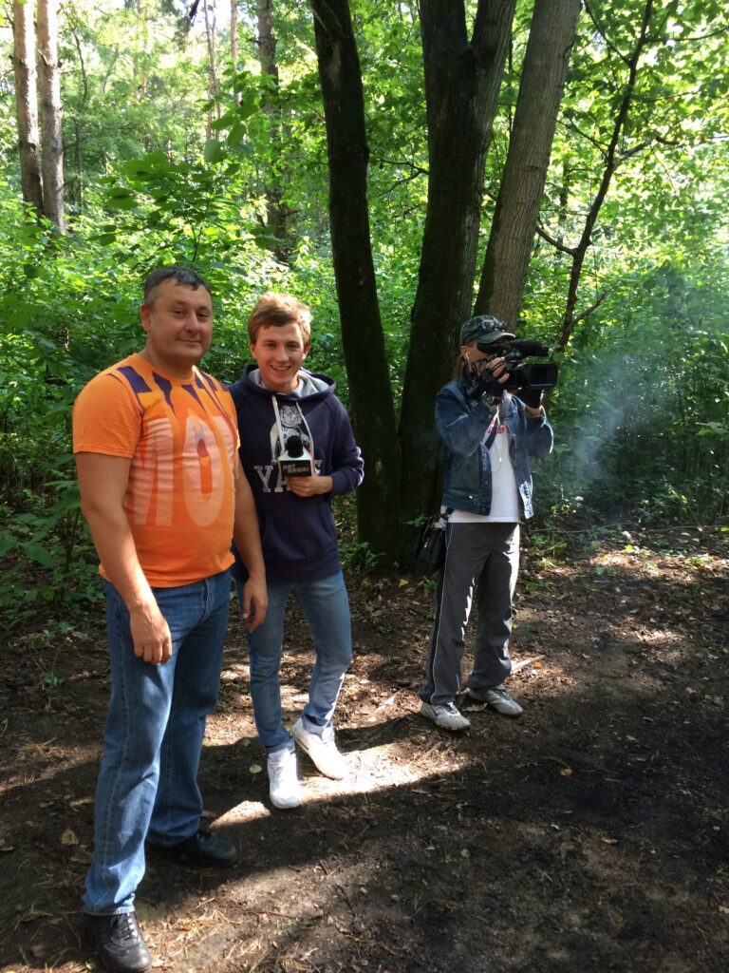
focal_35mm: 30
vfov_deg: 60.0
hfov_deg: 46.8
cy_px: 486
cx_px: 364
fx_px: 842
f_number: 2.2
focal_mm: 4.12
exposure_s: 1/30
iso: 50
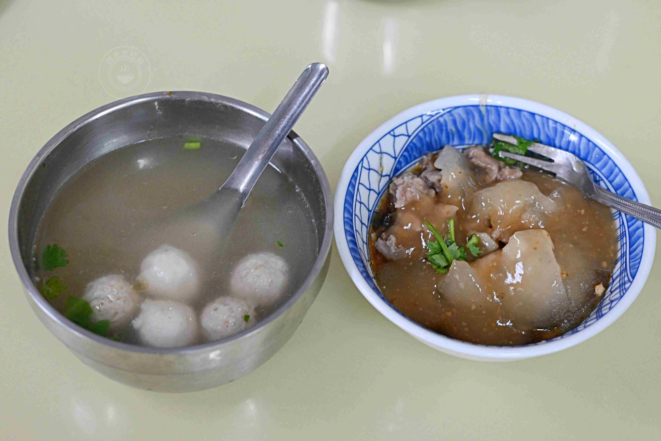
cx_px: 330
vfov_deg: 18.2
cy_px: 220
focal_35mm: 75
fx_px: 1377
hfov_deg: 27.0
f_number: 3.2
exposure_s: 1/200
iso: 2200
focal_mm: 50
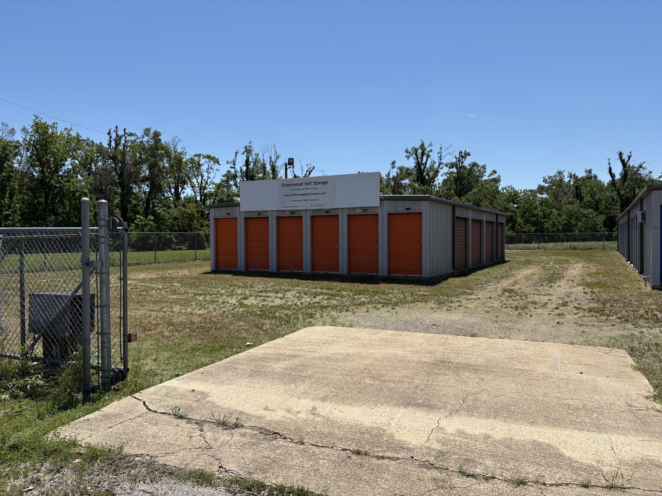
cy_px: 248
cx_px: 331
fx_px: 497
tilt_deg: -1.4
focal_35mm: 26
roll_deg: -0.1
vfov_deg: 53.1
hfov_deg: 67.3
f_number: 1.6
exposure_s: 1/4950
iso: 50
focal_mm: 5.96
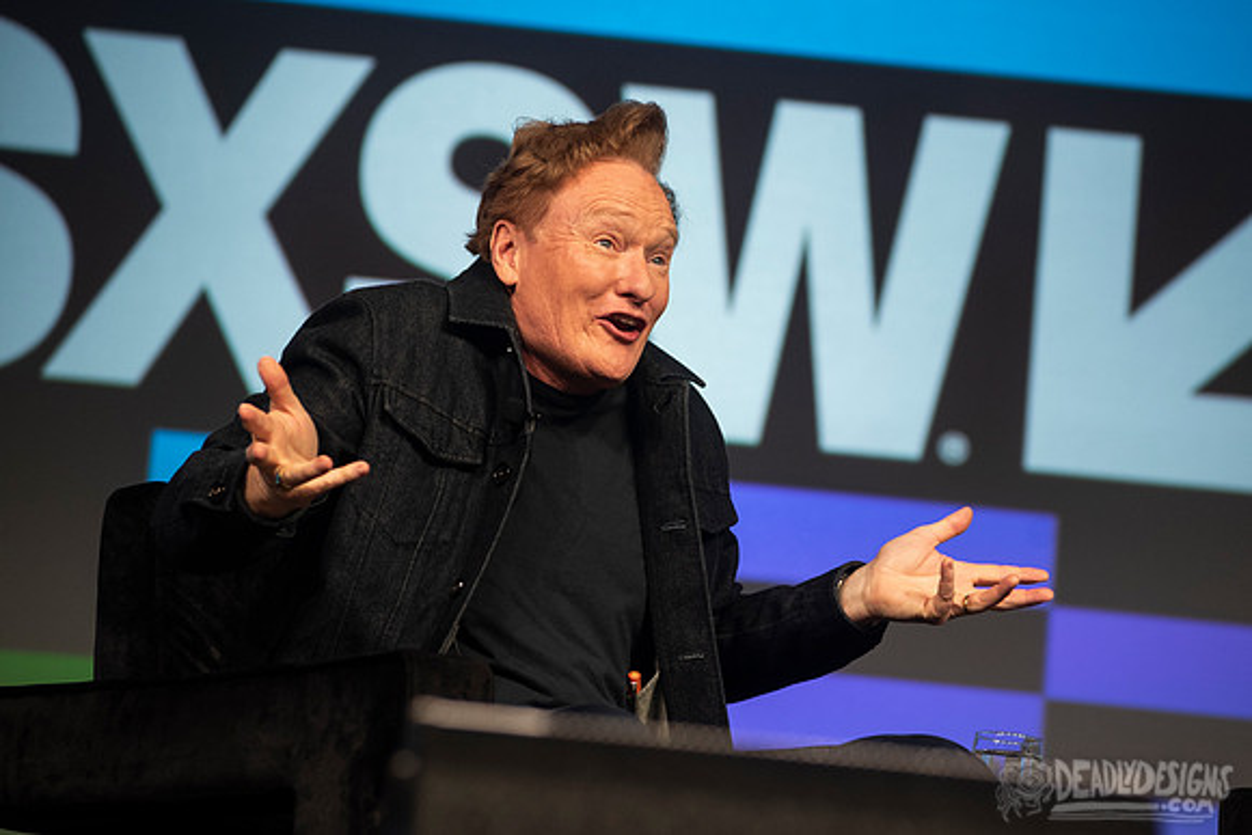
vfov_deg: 8.8
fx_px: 5455
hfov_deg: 13.1
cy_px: 372
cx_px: 727
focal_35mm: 157
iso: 1250
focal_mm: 135
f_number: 4
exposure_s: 1/320
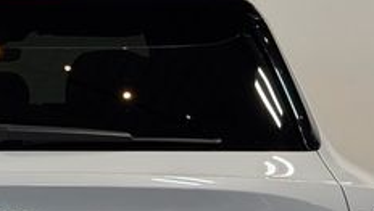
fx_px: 1429
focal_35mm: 144
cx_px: -16
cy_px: 295
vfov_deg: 8.3
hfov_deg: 14.6
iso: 64
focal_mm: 6.76
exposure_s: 1/363
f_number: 1.78
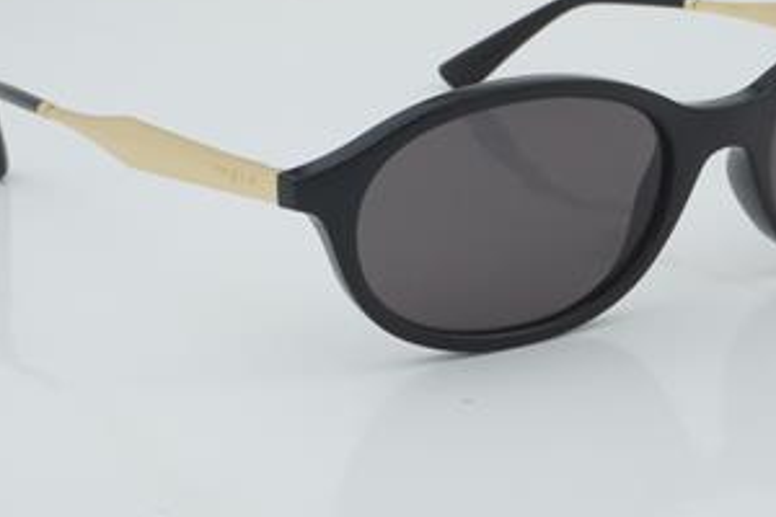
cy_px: 181
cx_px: 489
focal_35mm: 100
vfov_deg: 13.7
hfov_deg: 20.4
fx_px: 2155
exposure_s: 1/3
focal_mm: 50
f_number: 32
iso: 100
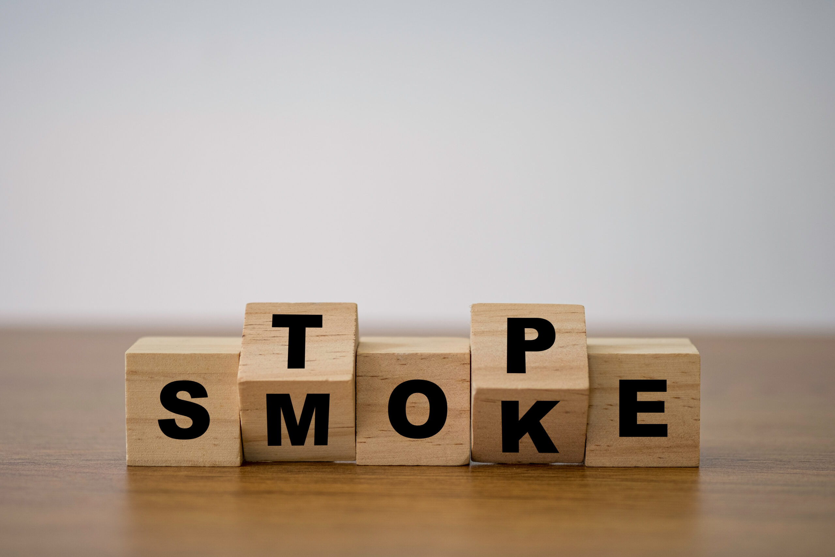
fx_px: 2087
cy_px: 278
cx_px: 418
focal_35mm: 90
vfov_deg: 15.2
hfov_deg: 22.6
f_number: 2.4
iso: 100
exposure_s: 1/125
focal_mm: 60
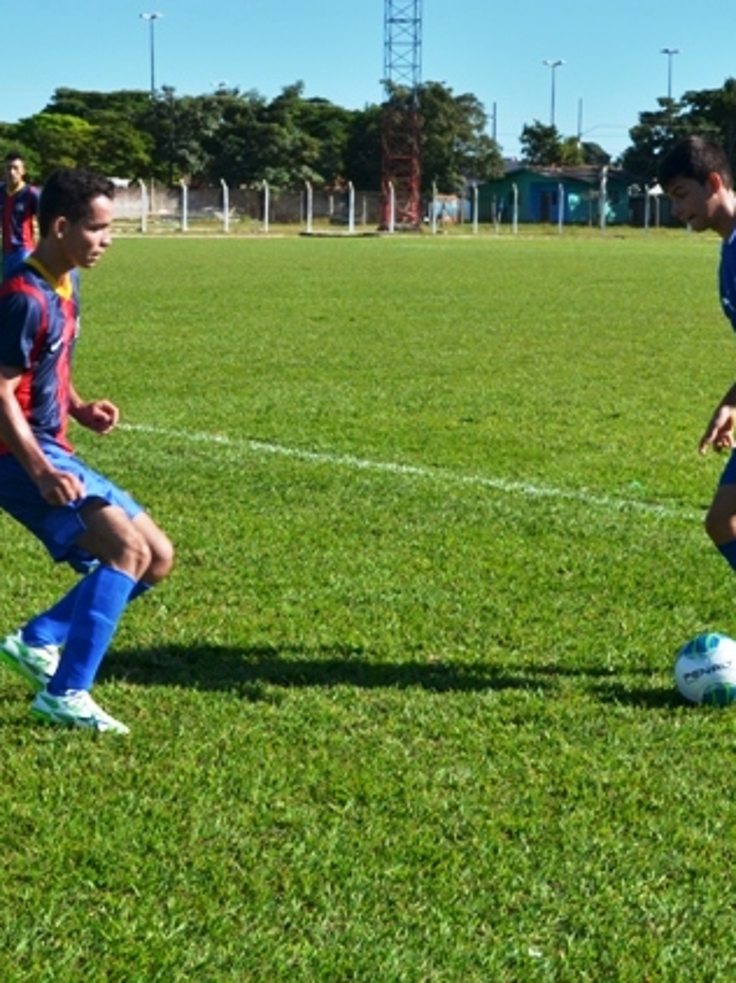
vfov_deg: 23.6
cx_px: 303
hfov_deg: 17.7
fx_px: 2355
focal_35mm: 83
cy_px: 492
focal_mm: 38
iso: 200
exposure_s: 1/400
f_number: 10
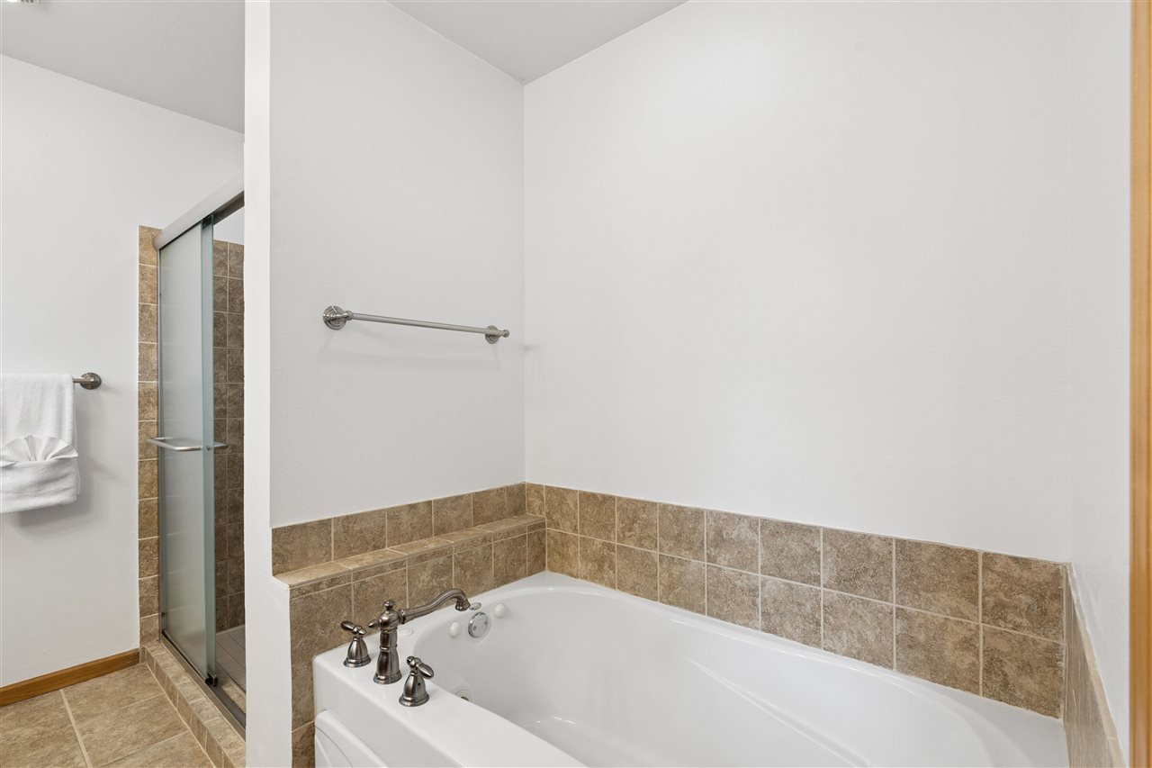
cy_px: 384
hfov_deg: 93.3
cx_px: 576
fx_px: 544
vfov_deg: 70.4
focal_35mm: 17
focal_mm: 17
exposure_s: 1/15
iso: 400
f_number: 9
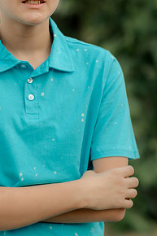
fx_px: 1067
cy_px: 69
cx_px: 39
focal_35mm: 163
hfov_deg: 8.4
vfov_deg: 12.6
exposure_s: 1/50
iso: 250
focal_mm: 105
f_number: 2.5
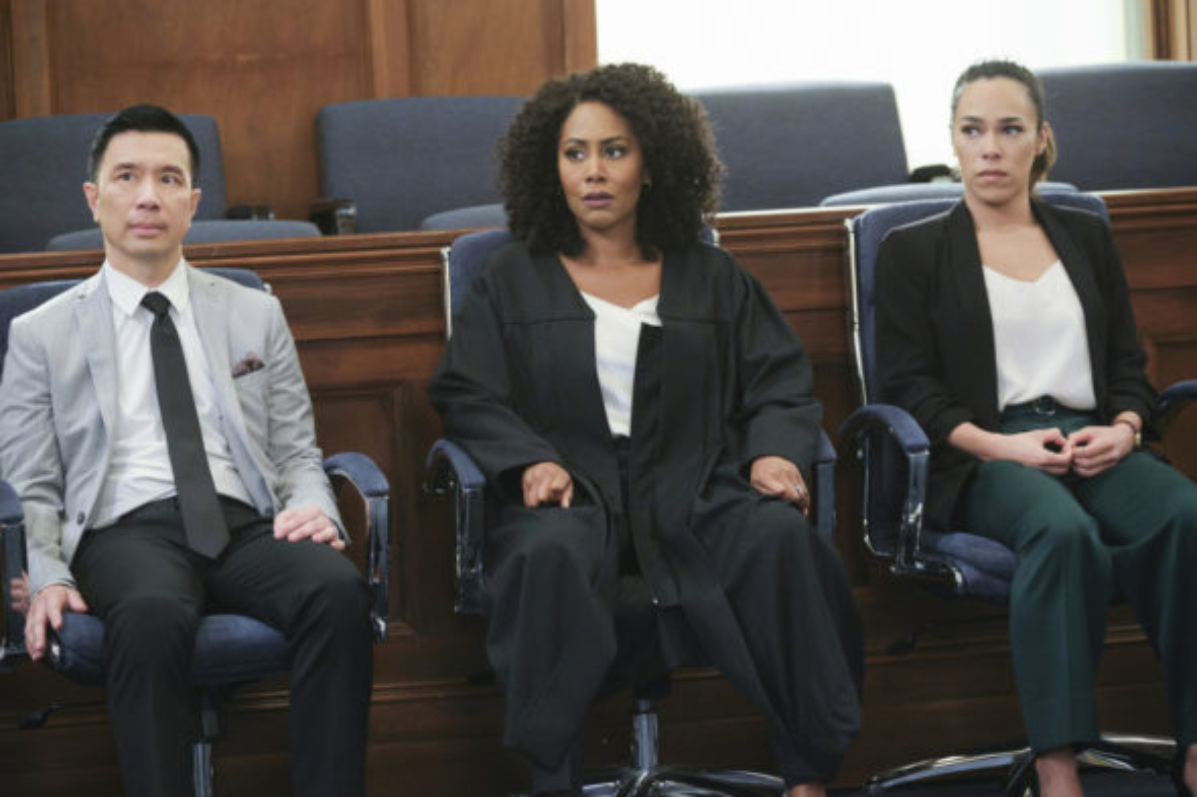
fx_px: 4886
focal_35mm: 147
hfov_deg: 14.0
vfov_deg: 9.3
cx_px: 598
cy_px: 398
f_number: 3.6
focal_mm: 98.2
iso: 5000
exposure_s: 1/125
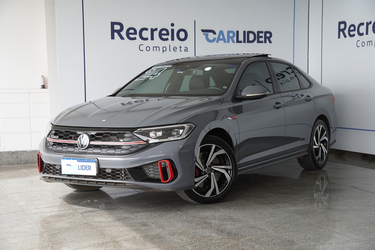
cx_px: 188
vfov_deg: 22.1
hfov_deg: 32.6
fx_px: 641
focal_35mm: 62
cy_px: 125
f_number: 4
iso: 200
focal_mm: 41
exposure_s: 1/160
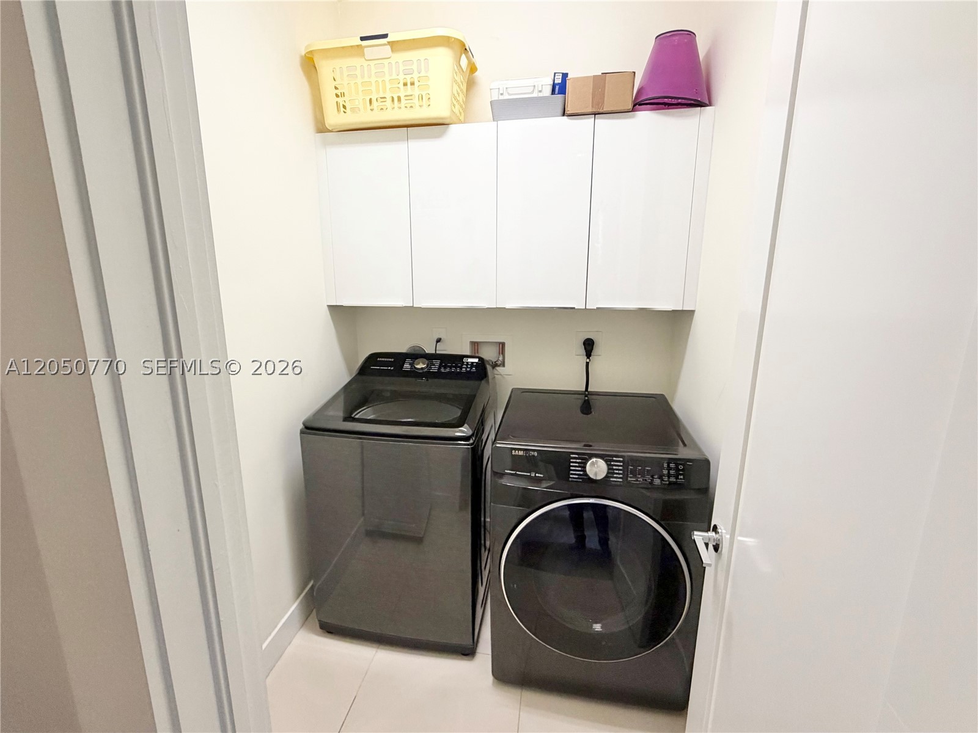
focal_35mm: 14
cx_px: 489
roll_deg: +0.5
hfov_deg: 102.1
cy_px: 366
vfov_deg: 85.7
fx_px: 396
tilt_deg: -12.8
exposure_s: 1/60
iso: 200
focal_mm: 2.22
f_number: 2.2
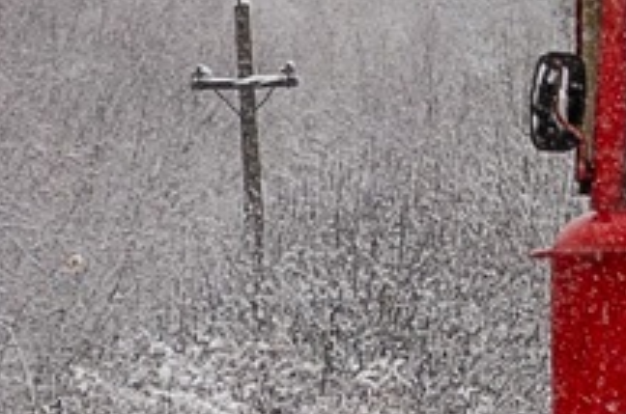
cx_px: 1101
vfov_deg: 1.5
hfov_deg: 2.2
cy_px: 19
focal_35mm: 938
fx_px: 16275
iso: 160
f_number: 5.6
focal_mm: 90
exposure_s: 1/250
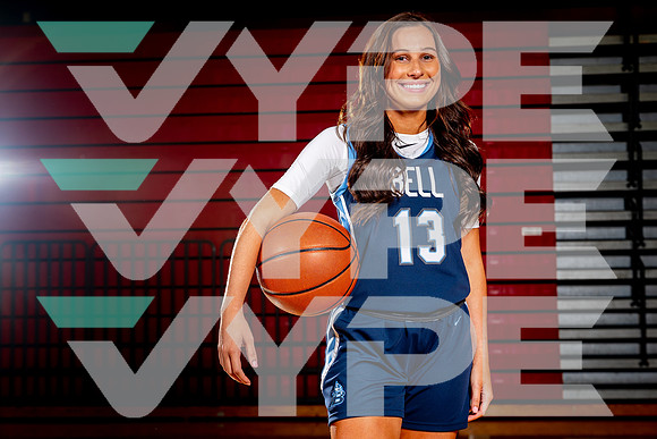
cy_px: 220
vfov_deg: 21.9
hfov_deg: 32.4
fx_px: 1132
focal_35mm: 62
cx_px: 328
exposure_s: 1/125
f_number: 5.6
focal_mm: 62
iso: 100
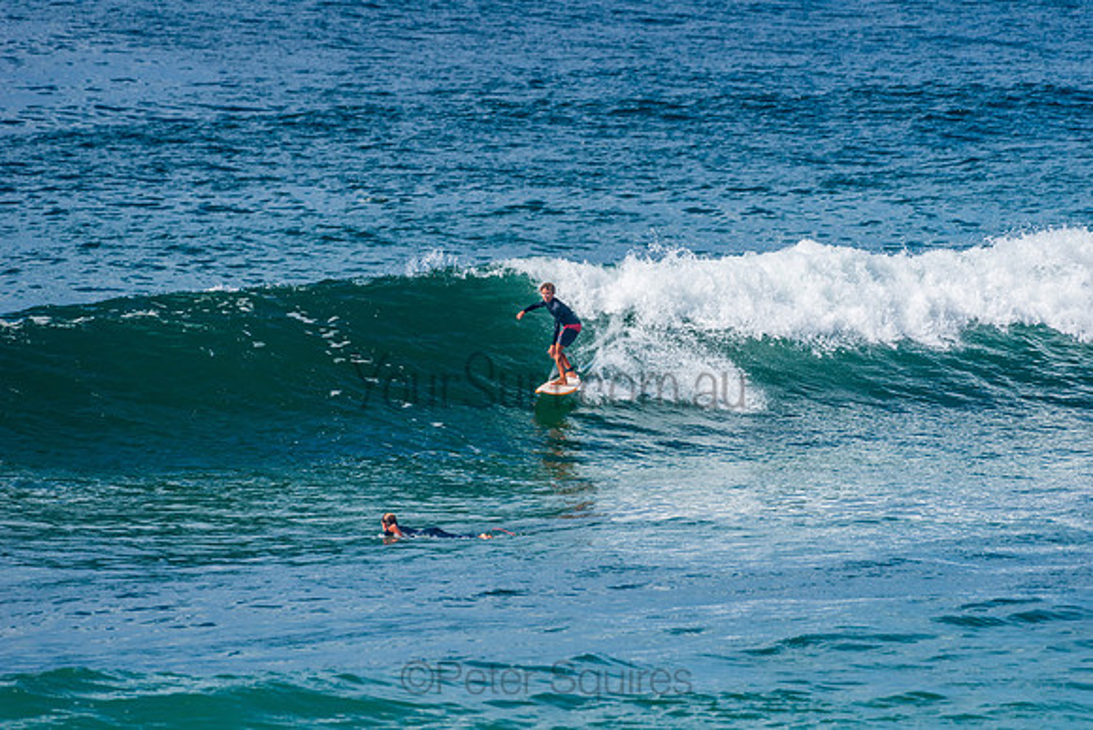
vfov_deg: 2.8
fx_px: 15183
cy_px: 365
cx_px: 546
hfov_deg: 4.1
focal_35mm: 500
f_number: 5.6
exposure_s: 1/2000
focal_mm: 500
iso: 200
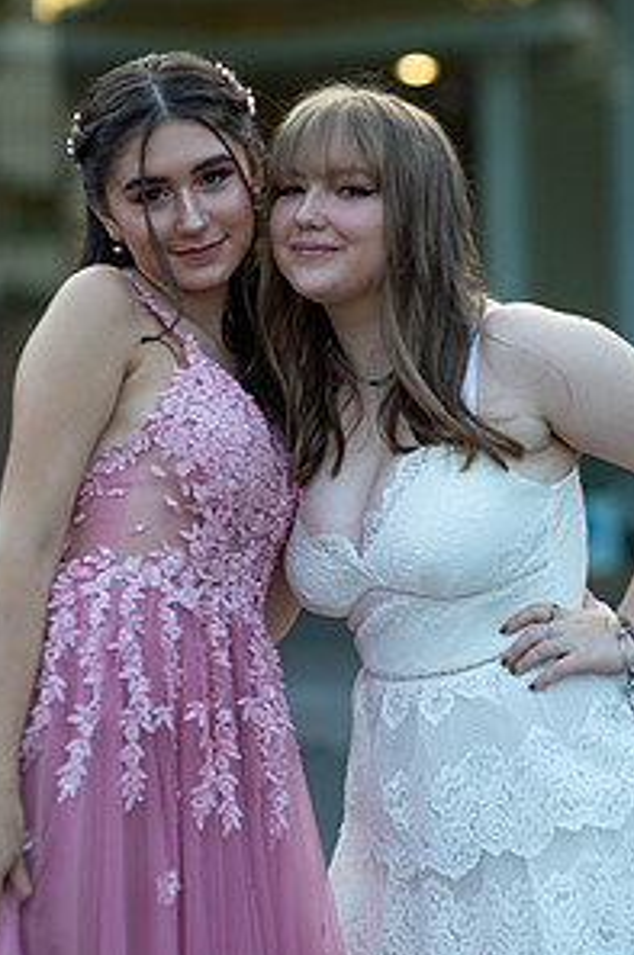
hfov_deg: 10.6
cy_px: 489
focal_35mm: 129
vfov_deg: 15.9
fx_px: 3419
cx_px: 301
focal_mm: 85
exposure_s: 1/1000
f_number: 2
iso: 250
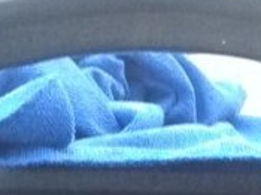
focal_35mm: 117
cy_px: 327
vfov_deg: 11.9
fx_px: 882
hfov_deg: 16.8
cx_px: 189
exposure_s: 1/17
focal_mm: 3.3
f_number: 2.2
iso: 320
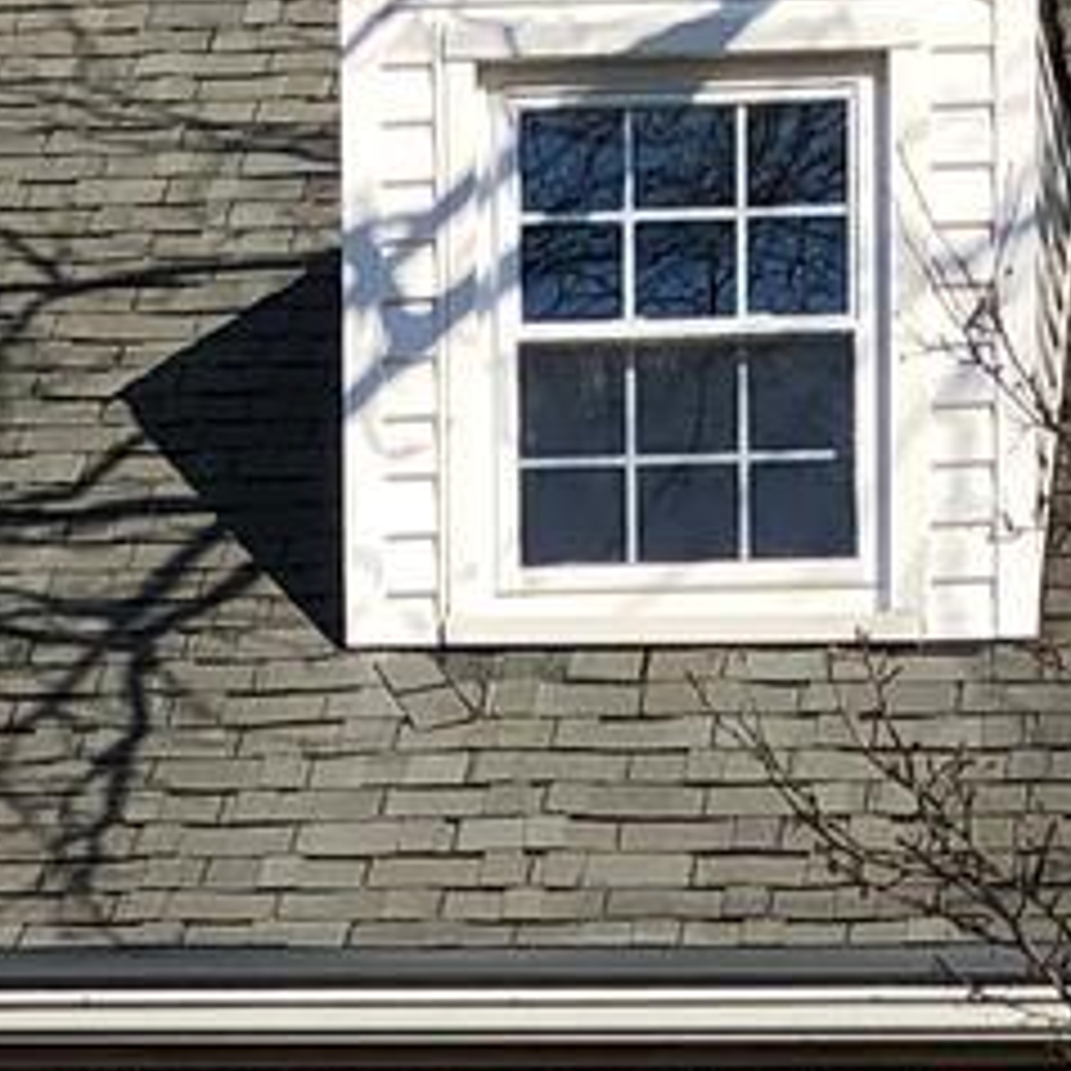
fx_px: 7456
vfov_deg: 8.0
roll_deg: -0.8
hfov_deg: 8.2
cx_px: 792
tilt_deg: +2.9
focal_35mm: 213
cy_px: 1894
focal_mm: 3.99
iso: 20
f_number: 1.8
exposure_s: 1/2315
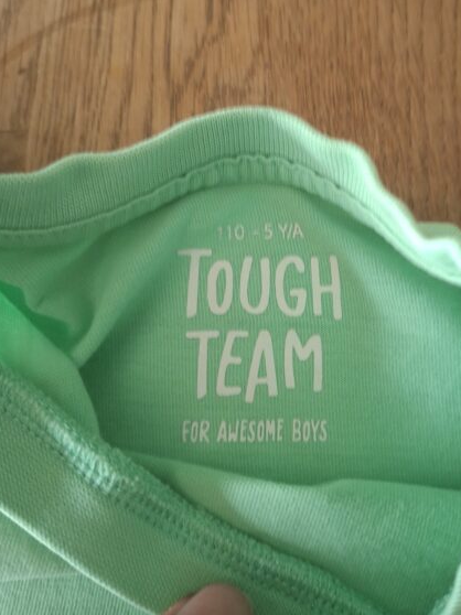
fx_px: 586
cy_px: 262
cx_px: 307
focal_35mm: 33
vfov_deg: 55.2
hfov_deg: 42.4
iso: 400
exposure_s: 1/25
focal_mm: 5.54
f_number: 1.8
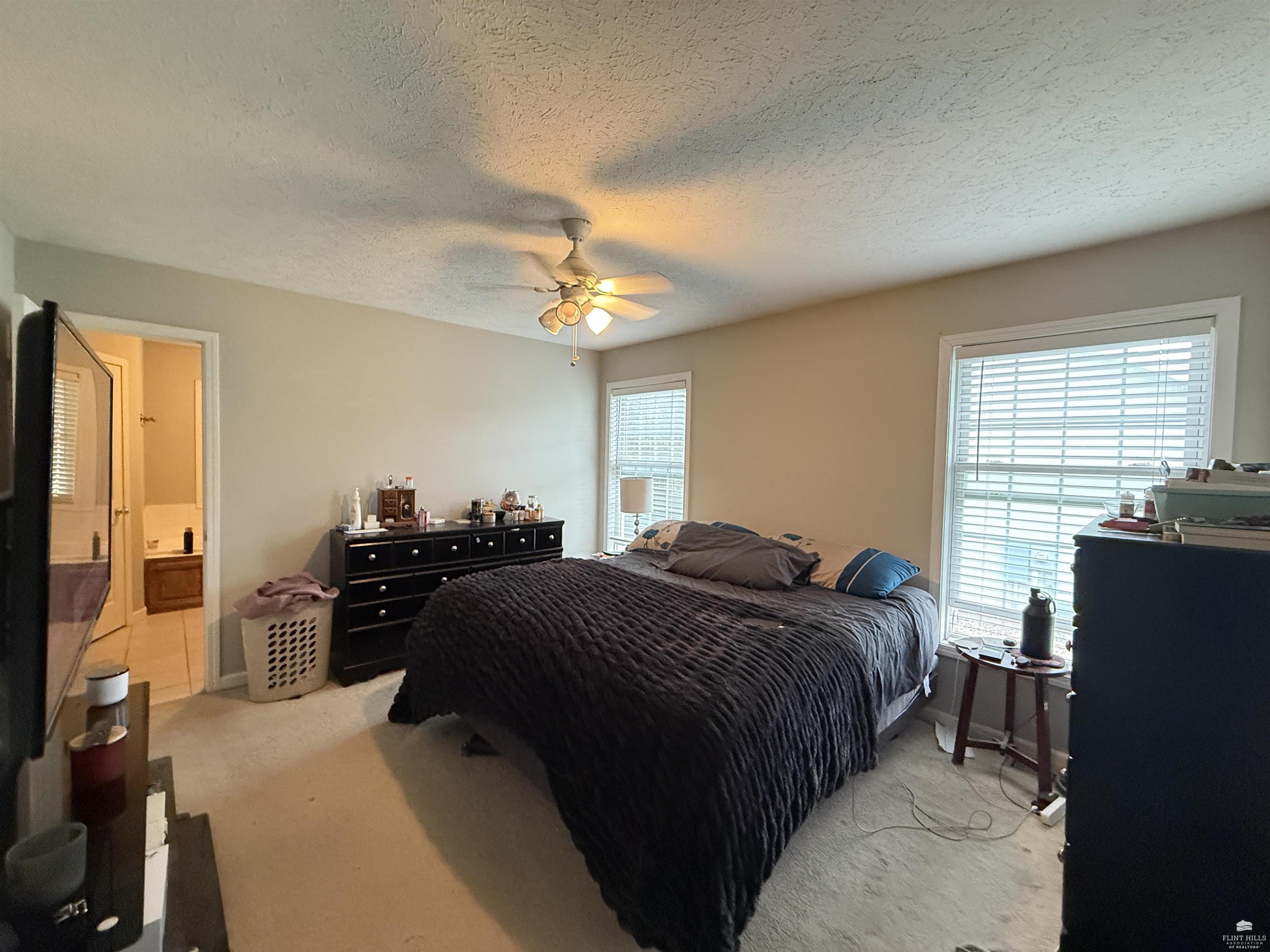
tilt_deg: -2.2
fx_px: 514
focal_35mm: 14
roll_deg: -1.1
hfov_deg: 102.1
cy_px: 476
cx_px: 635
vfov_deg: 85.7
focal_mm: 2.22
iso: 500
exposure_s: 1/53
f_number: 2.2
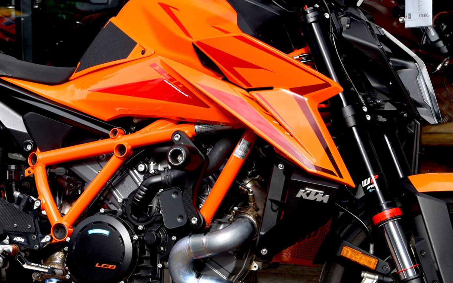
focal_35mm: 133
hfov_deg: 15.7
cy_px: 155
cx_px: 178
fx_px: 1642
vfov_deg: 9.8
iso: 200
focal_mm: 62
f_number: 7.1
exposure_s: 1/200
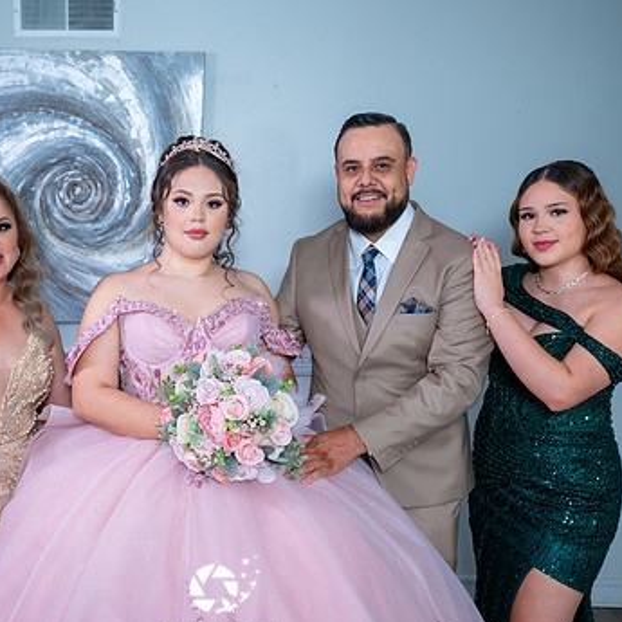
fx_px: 874
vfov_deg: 39.1
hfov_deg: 38.7
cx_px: 204
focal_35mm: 43
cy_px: 338
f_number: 4
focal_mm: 29
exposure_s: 1/60
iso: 1250
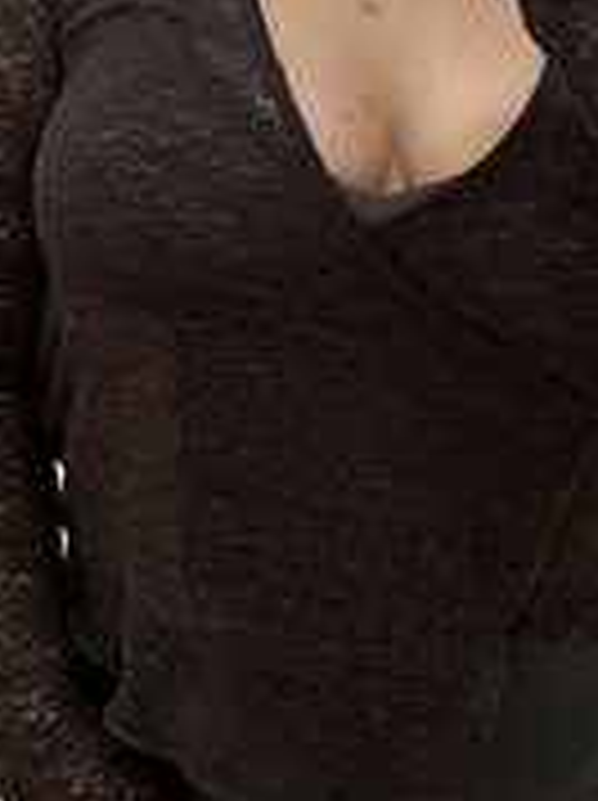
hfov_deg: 10.2
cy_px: 322
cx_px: 499
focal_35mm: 144
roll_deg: -0.2
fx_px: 3325
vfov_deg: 13.7
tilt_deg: -11.7
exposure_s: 1/50
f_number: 1.78
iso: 80
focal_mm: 6.76
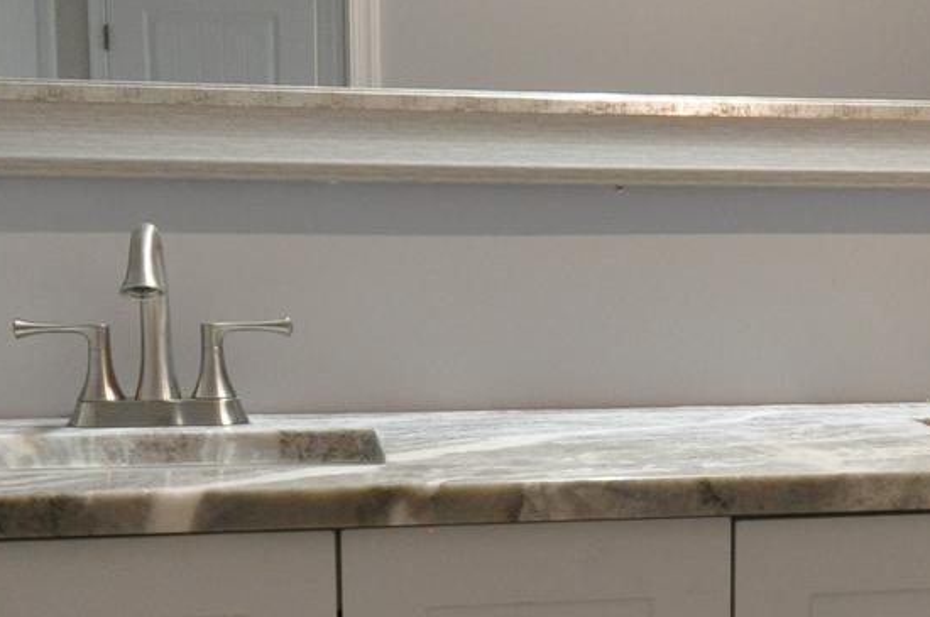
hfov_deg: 29.7
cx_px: 683
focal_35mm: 67
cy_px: 468
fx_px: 1728
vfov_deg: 20.1
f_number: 4
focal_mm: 12
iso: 900
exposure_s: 1/30
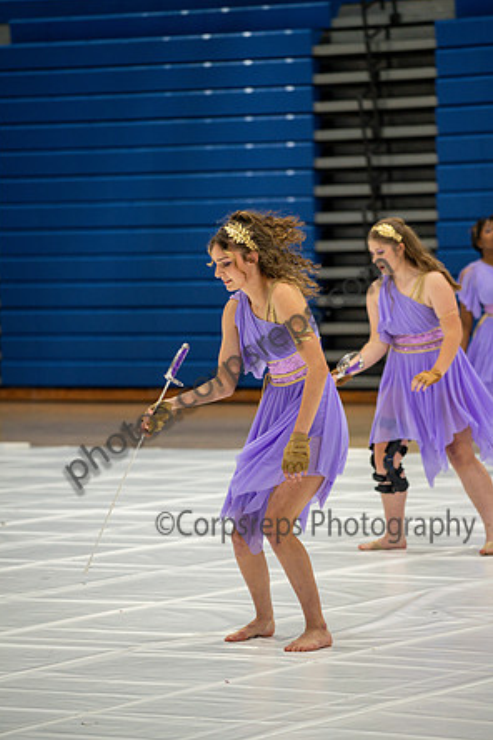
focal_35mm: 157
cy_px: 372
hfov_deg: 8.7
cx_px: 245
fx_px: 3225
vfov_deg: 13.1
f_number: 4
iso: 2500
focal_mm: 155
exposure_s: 1/500
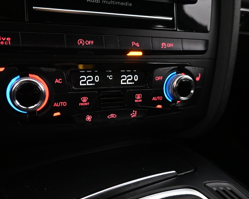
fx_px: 206
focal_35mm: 28
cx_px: 102
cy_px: 98
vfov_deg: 51.5
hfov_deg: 61.8
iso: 4000
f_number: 3.5
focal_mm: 16
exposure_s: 1/25
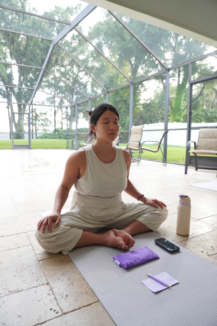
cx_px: 108
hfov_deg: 53.1
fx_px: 217
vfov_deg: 73.7
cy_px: 163
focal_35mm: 24
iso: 800
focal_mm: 16
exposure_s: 1/160
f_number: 4
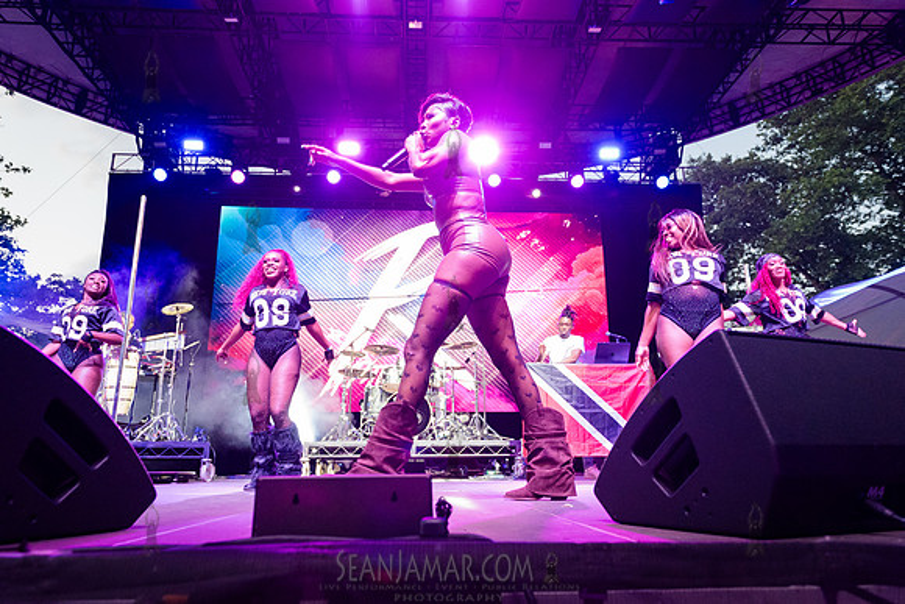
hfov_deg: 72.8
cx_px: 448
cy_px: 302
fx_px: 613
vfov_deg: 52.4
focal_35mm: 24
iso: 6400
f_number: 3.5
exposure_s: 1/400
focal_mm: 24
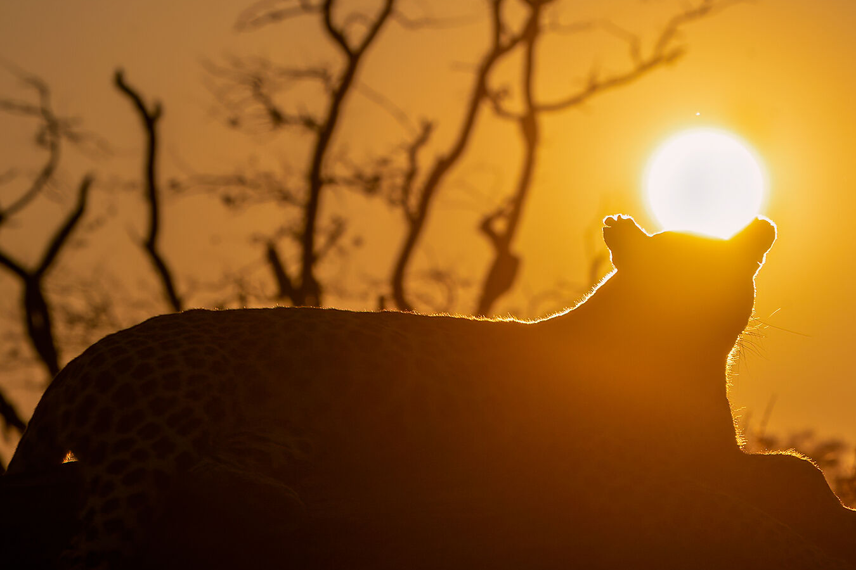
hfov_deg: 4.9
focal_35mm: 425
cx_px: 411
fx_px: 10105
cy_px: 224
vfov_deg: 3.2
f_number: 13
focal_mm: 239
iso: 1000
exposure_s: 1/6400
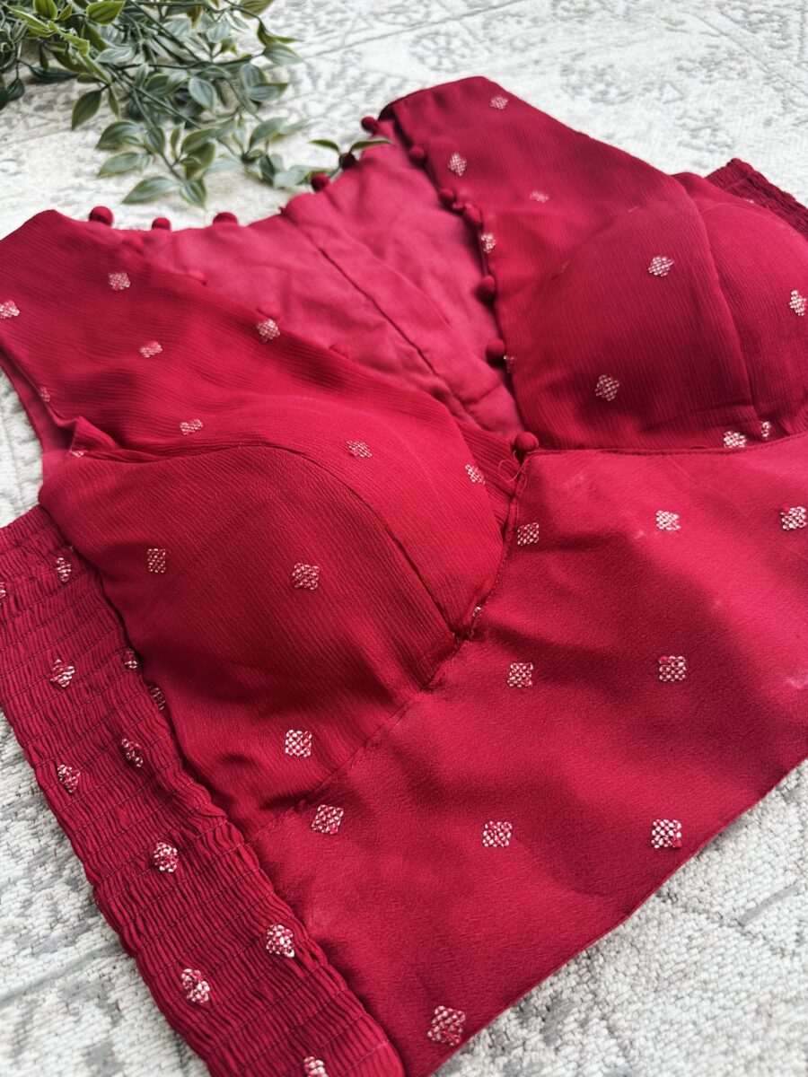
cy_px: 538
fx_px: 747
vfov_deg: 71.6
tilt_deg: -57.7
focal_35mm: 24
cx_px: 404
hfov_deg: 56.8
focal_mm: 6.86
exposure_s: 1/258
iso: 80
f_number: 1.78
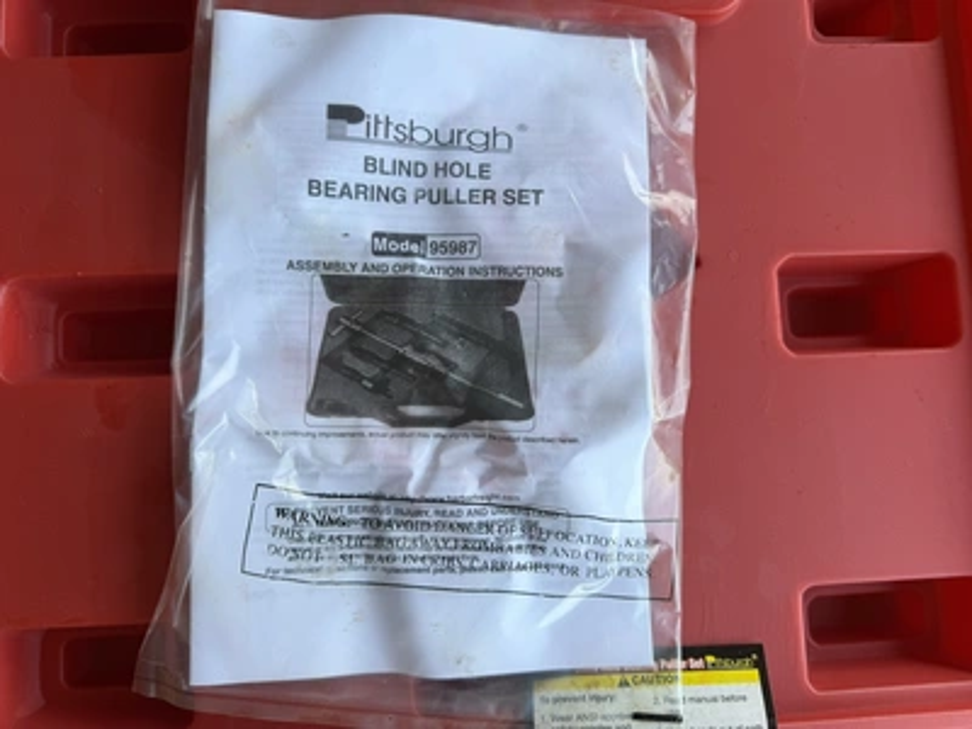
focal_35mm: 24
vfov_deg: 56.8
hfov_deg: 71.6
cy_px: 364
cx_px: 486
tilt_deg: -84.7
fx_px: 674
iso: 50
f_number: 1.78
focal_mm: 6.76
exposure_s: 1/138
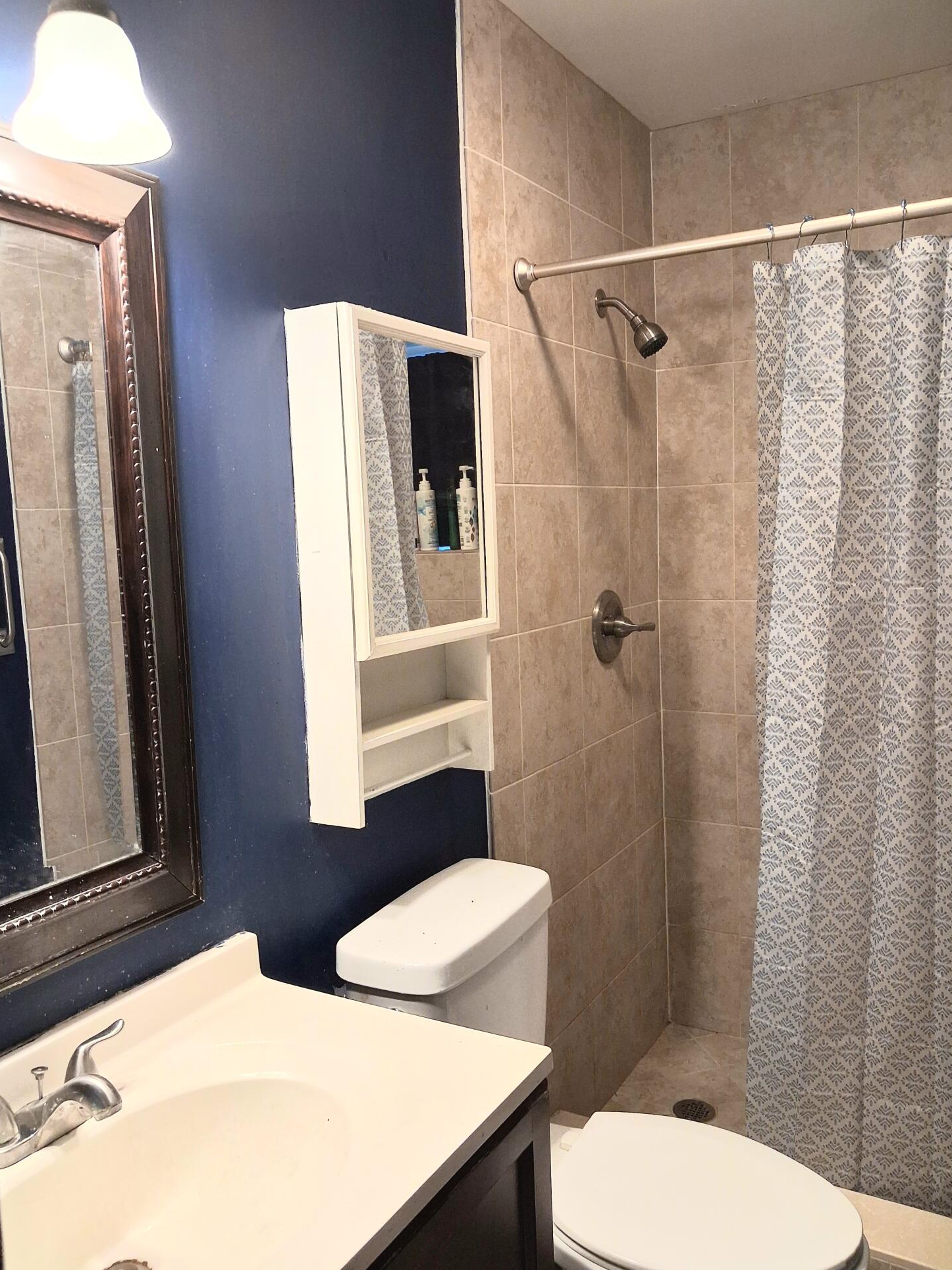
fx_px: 1027
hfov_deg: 49.7
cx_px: 485
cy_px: 654
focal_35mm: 28
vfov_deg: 63.4
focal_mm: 4
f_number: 1.8
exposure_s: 1/50
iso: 320
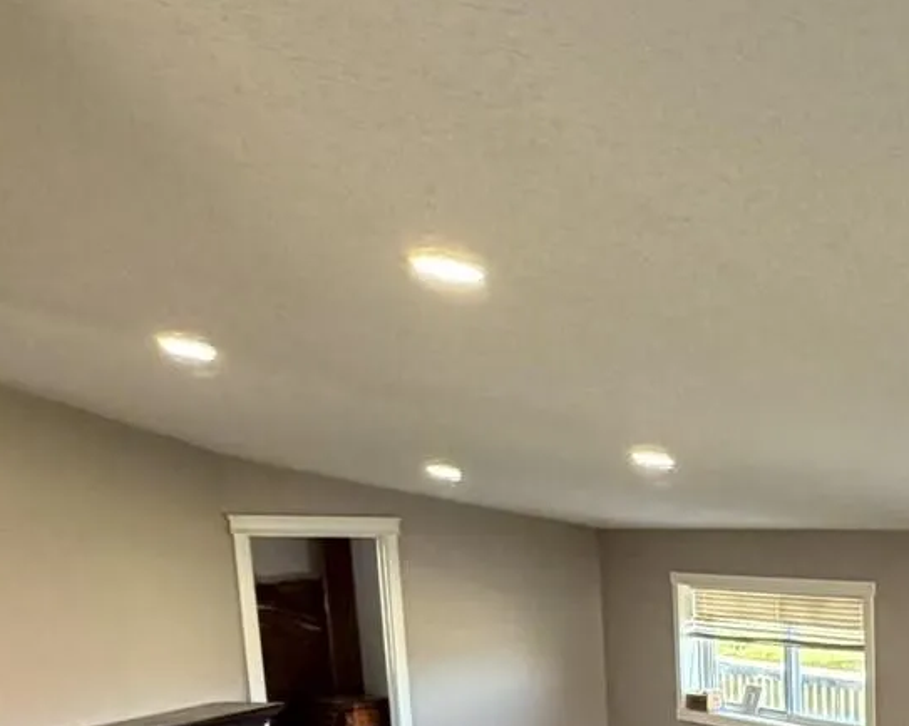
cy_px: 908
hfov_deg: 29.6
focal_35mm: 58
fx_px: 1560
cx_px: 974
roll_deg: +0.2
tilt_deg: -14.0
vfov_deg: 23.6
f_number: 2.2
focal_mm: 2.22
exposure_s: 1/60
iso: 200
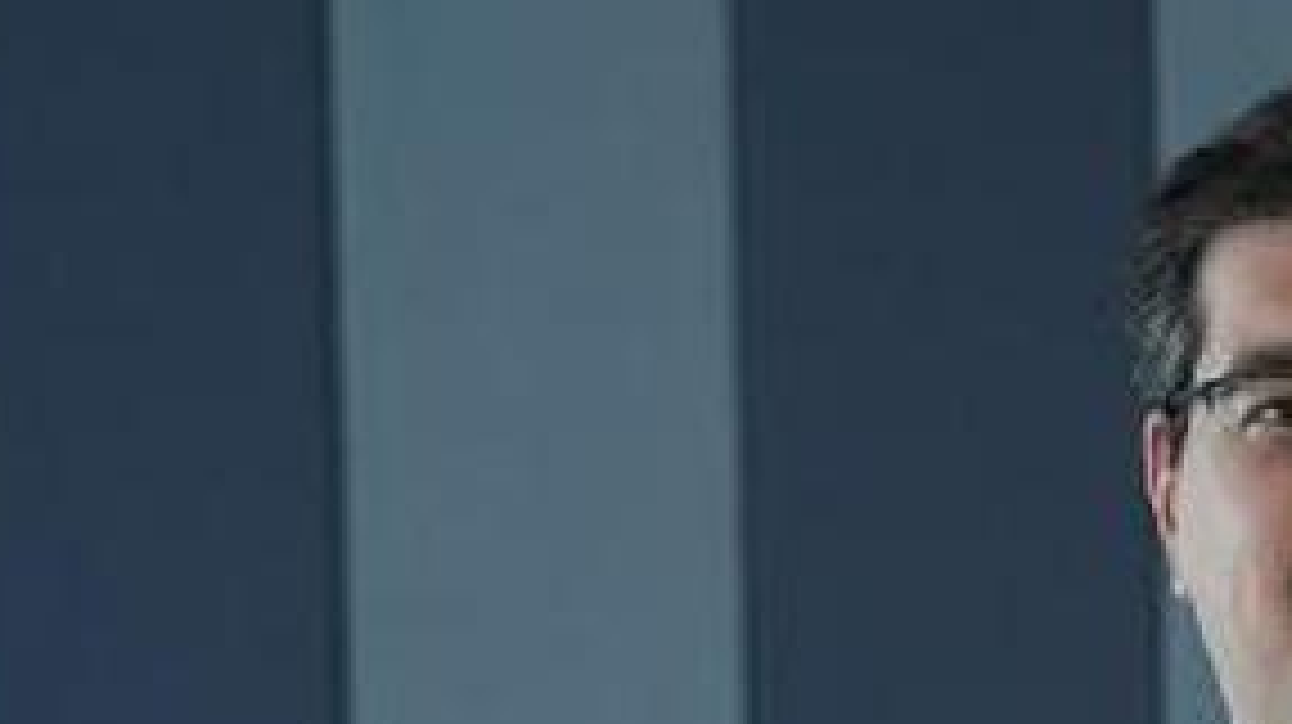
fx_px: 6745
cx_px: 1454
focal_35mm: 197
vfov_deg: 6.1
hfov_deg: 10.8
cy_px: 1012
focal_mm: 70
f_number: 2.8
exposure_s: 1/200
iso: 640
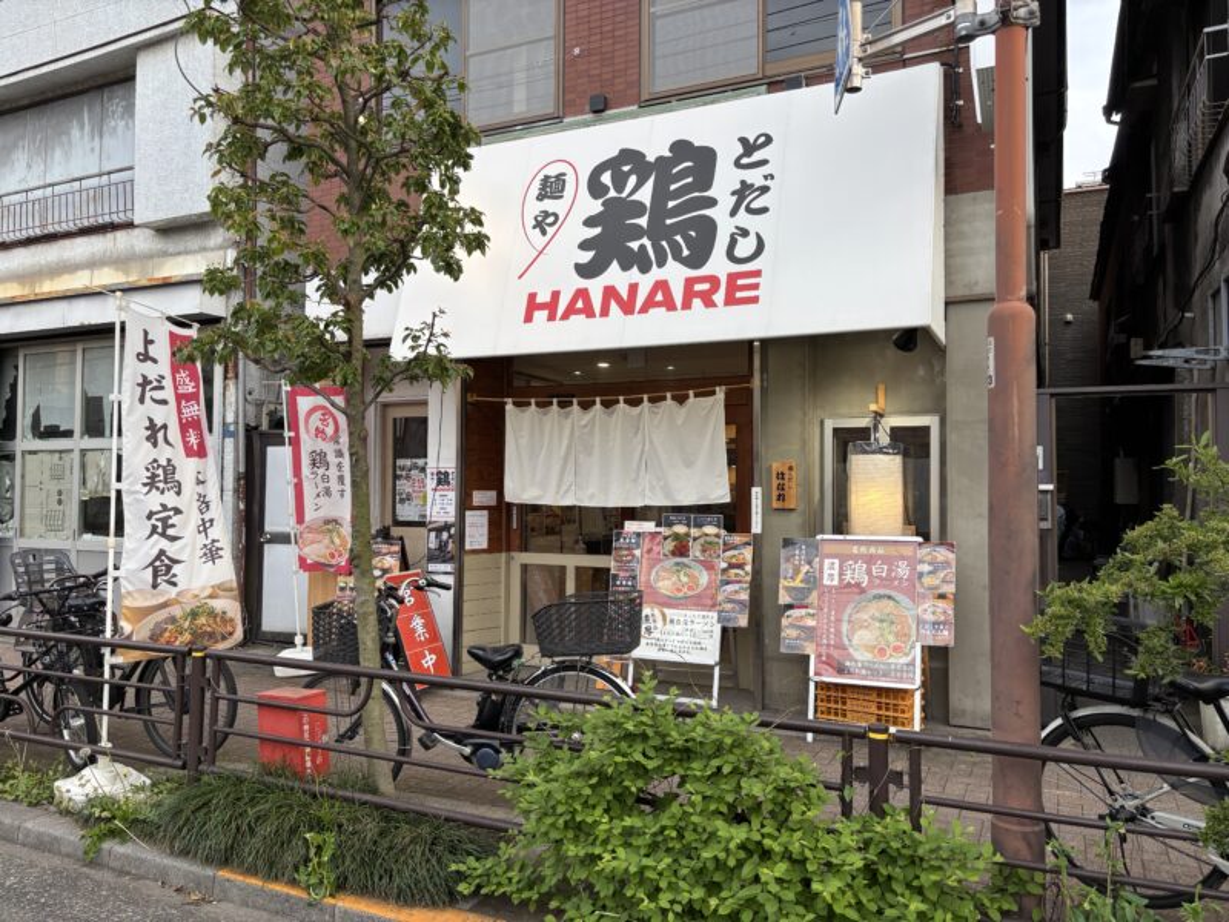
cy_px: 461
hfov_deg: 67.3
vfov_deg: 53.1
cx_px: 614
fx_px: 923
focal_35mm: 26
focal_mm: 5.96
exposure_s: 1/251
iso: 40
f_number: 1.6
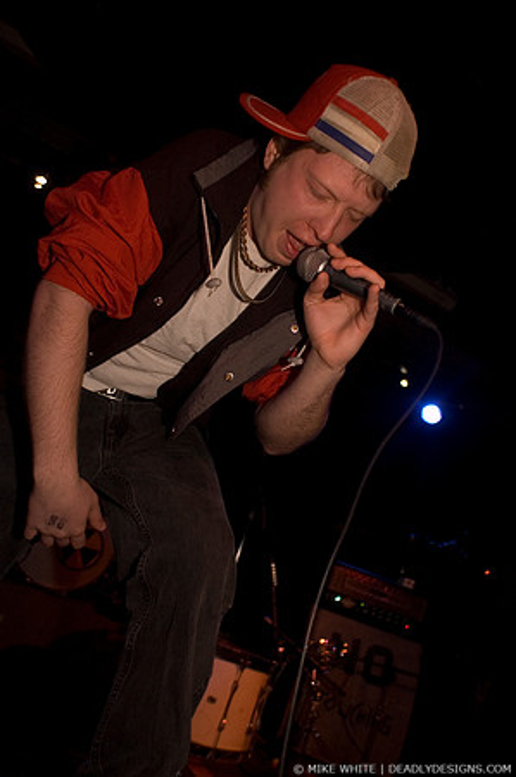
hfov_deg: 43.5
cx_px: 258
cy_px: 388
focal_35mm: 30
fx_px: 646
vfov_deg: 62.0
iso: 800
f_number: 3.2
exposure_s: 1/60
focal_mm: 20
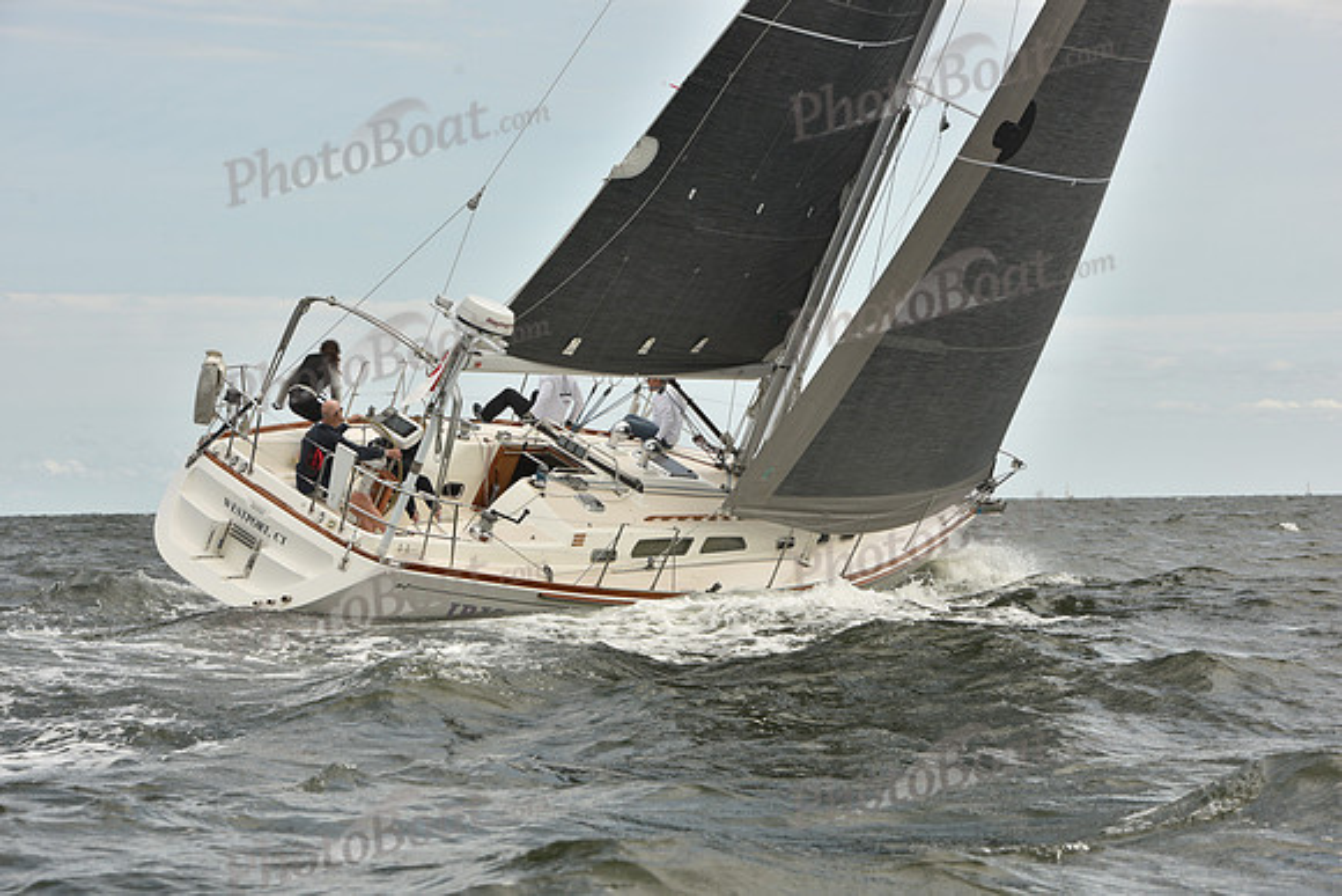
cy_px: 448
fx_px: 3728
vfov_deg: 13.7
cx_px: 671
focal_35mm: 100
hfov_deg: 20.4
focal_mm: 100
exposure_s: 1/800
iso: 250
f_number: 9
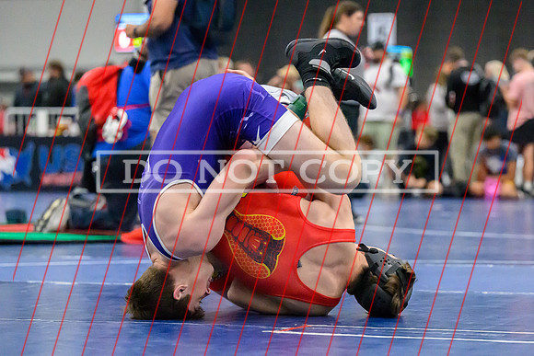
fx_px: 1998
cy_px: 208
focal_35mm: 135
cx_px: 323
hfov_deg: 15.2
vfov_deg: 10.2
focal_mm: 96
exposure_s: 1/800
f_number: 2.8
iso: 22800
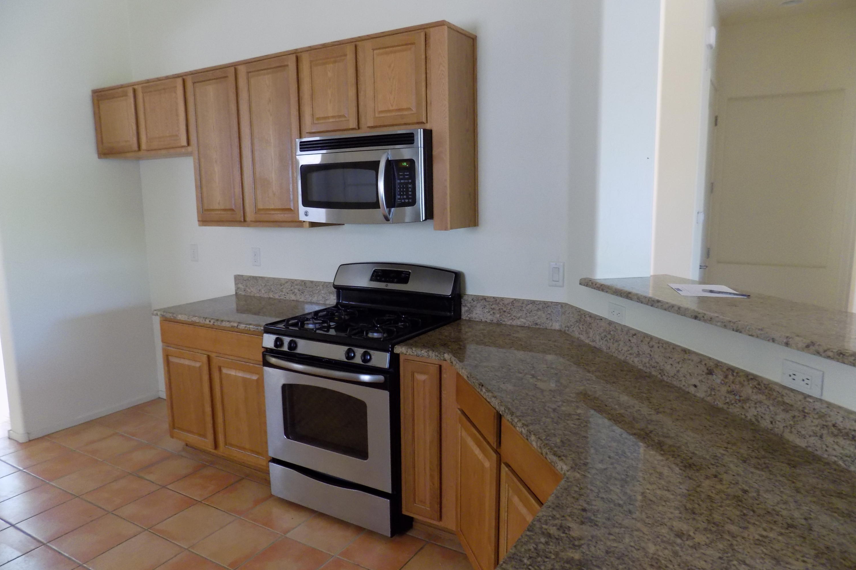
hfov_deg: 73.7
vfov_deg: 53.1
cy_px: 292
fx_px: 571
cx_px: 427
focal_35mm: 24
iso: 250
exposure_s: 1/30
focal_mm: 4
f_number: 3.1
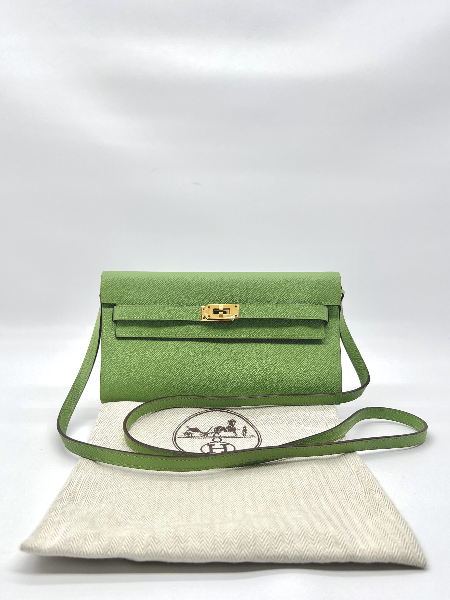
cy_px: 300
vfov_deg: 67.3
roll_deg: -0.2
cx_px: 225
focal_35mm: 26
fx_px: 451
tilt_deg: -11.0
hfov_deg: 53.1
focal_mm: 5.7
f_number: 1.5
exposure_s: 1/157
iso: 40
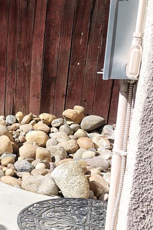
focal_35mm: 69
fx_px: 440
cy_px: 139
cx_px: -74
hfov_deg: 17.7
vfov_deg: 29.2
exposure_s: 1/1208
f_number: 1.8
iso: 100
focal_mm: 5.56
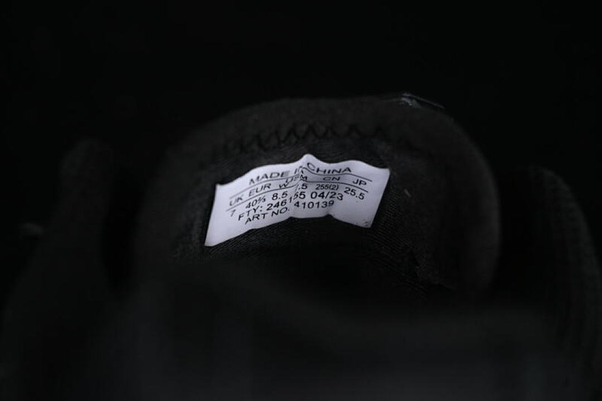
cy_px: 200
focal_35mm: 75
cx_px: 301
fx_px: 1254
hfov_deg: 27.0
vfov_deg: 18.2
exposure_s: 1/50
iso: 160
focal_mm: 50
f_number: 6.3
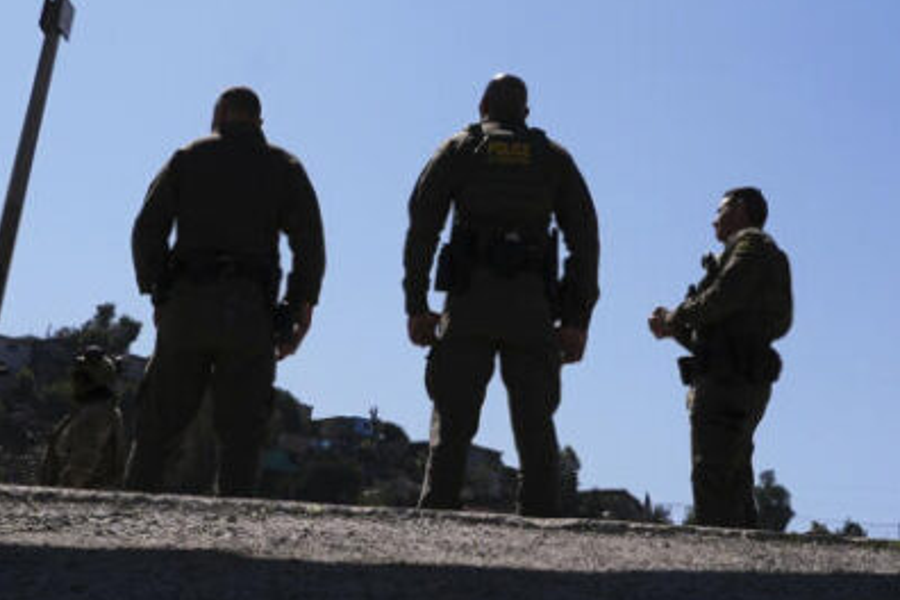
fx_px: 1550
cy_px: -82
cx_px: 507
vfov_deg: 20.7
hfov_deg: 32.3
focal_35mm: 62
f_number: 11
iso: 250
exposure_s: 1/1000
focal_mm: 16
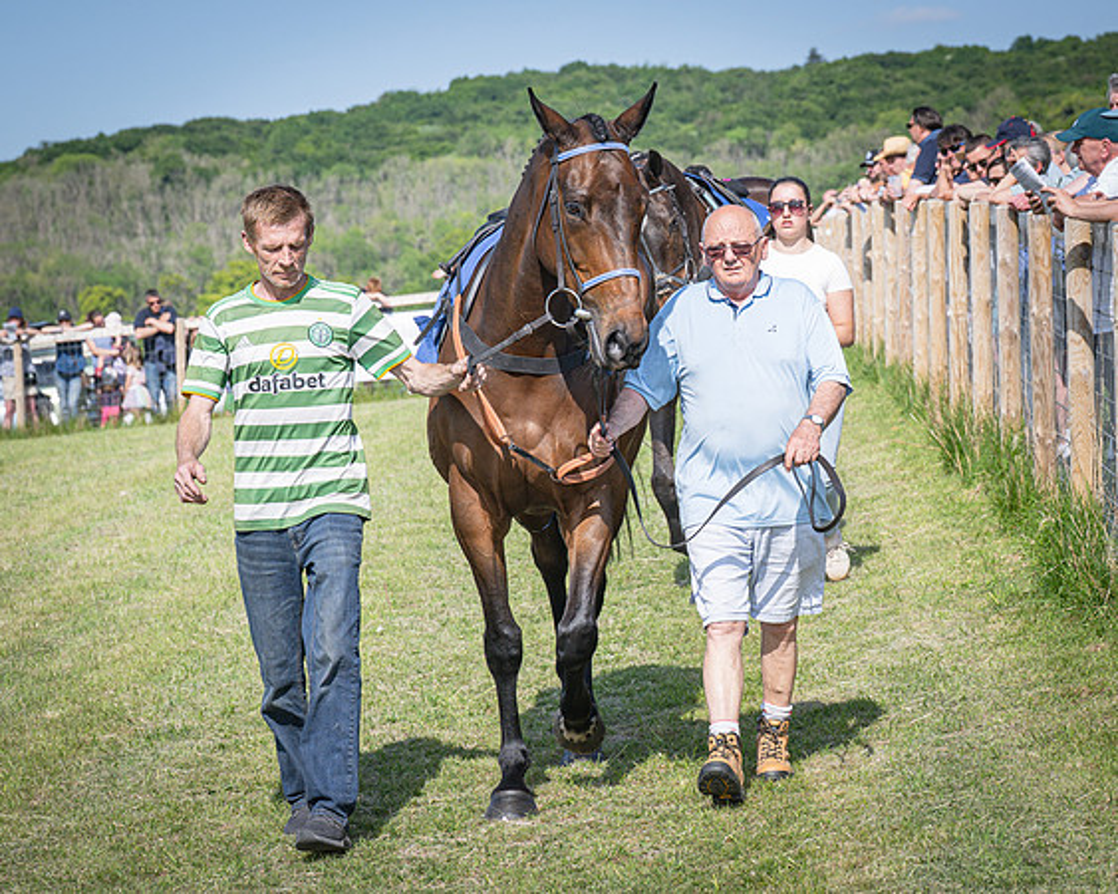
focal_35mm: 133
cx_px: 642
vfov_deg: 11.6
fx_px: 4411
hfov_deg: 14.4
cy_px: 432
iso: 160
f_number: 5
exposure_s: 1/1000
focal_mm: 70
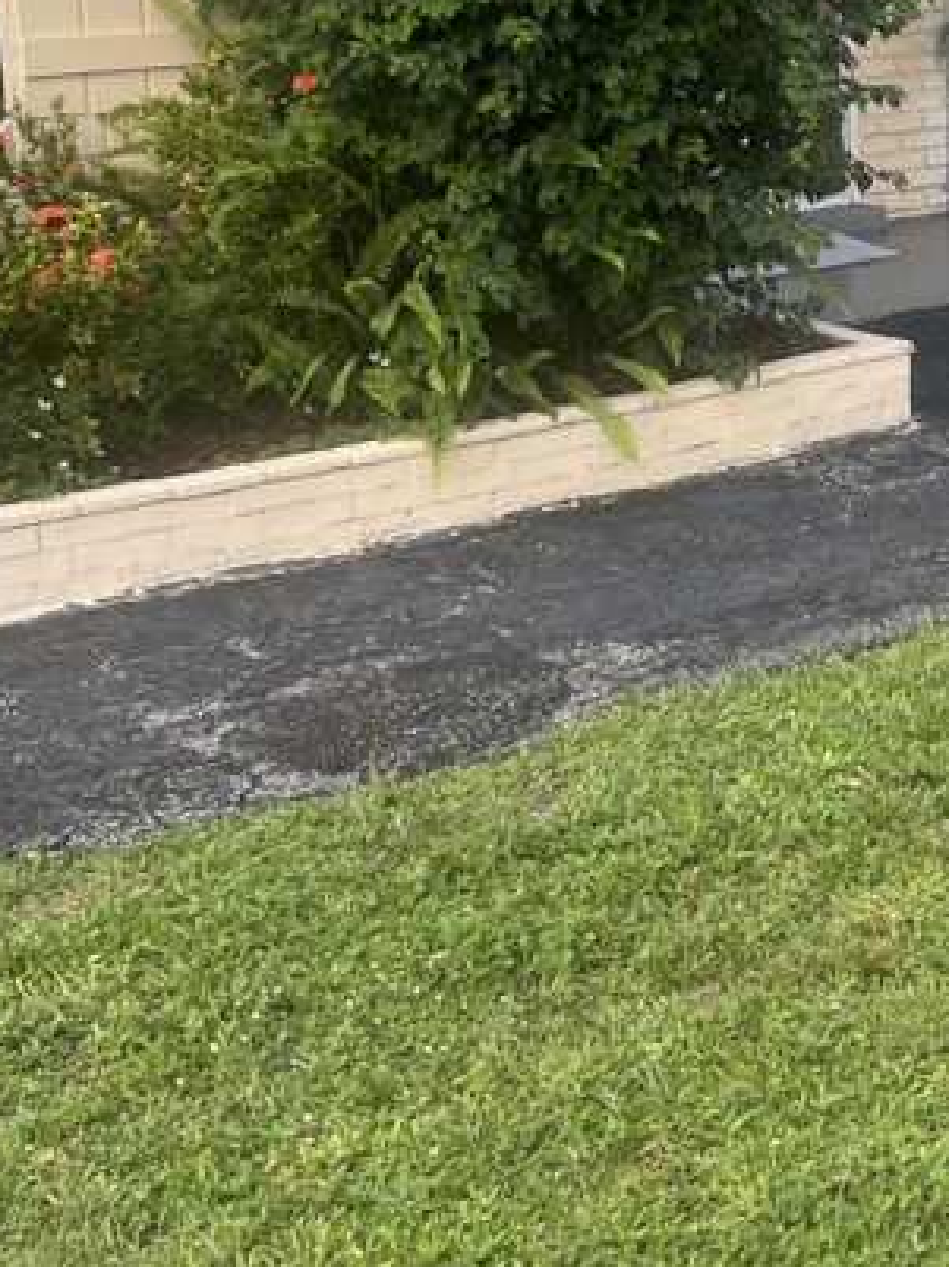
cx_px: 971
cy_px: 180
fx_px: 2525
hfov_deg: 20.5
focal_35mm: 69
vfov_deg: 27.4
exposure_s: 1/528
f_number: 1.5
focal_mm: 5.7
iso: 50
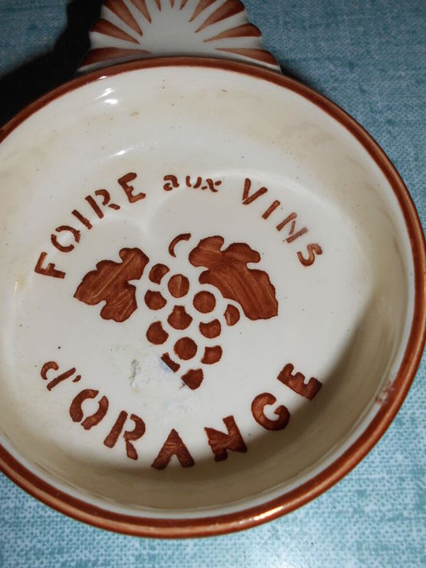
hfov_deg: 40.5
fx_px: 574
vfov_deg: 52.1
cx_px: 165
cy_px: 218
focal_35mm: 35
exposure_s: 1/25
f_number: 8
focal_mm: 4.6
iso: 80
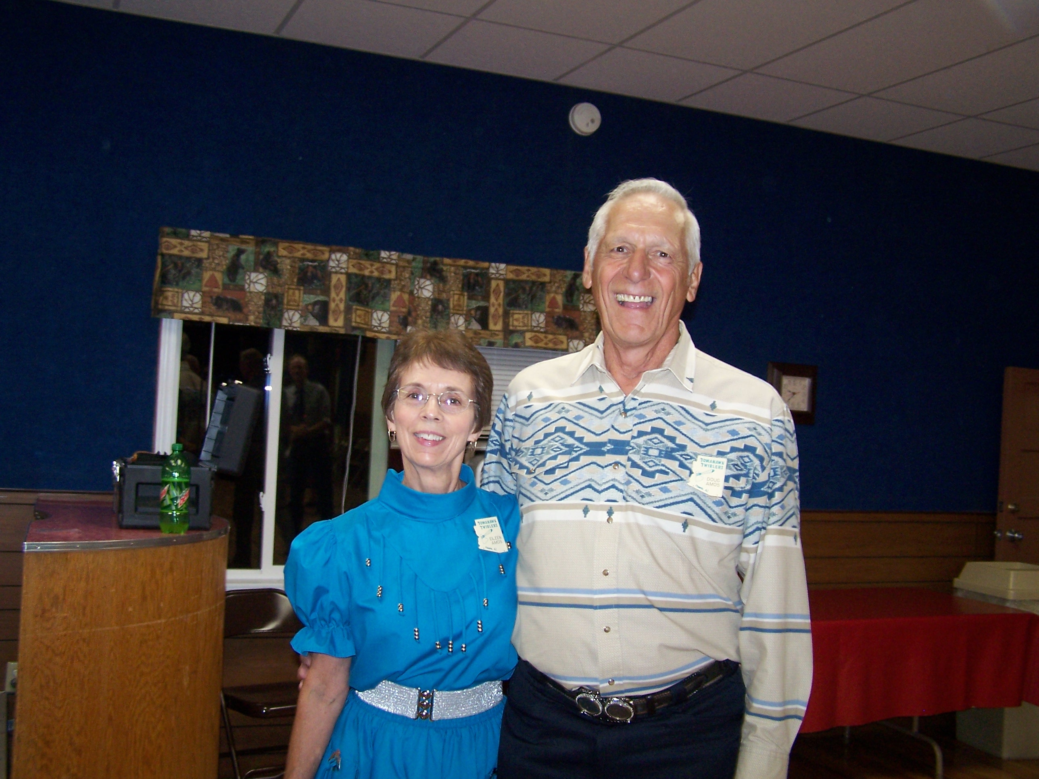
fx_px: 1141
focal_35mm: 38
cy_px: 390
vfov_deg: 37.7
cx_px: 520
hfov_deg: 49.0
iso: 140
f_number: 2.8
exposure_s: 1/60
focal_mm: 6.3
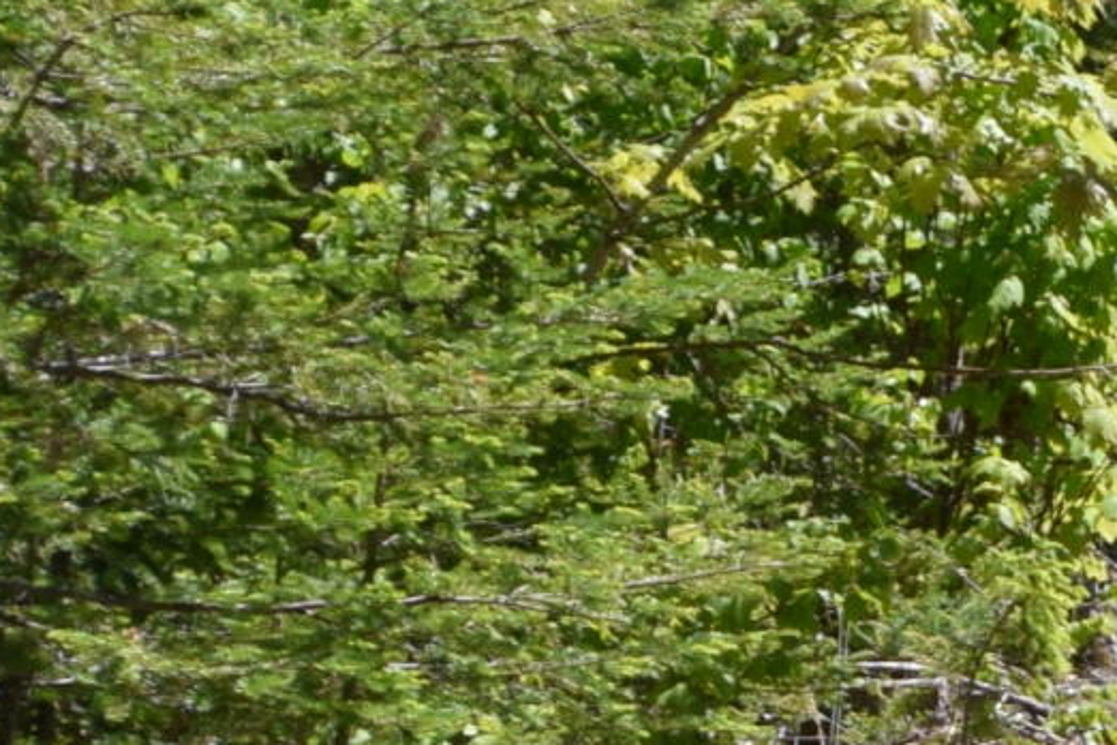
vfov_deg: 6.6
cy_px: 12
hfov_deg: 9.0
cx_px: 2636
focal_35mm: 207
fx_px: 6422
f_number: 6.3
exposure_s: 1/160
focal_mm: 24
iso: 100
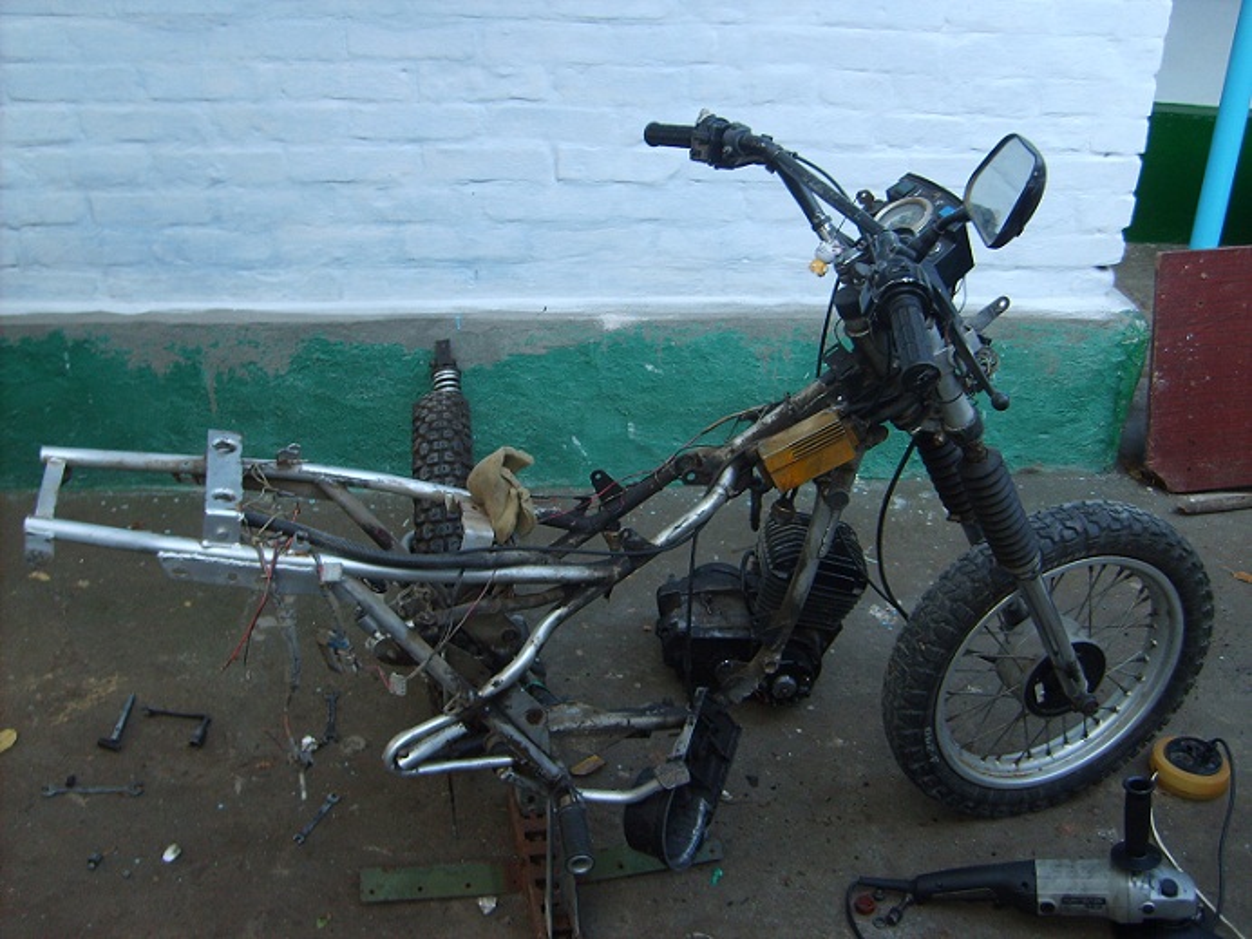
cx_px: 626
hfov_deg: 52.6
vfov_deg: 40.7
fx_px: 1266
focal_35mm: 35
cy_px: 470
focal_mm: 5.8
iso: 50
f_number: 2.8
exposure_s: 1/60
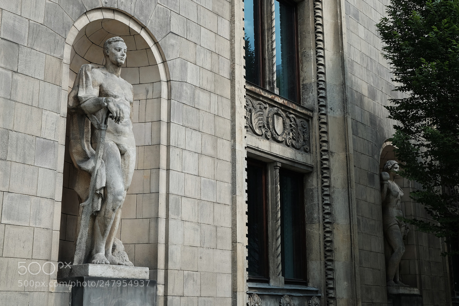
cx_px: 230
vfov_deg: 28.6
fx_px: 599
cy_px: 153
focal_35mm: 47
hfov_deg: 41.9
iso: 200
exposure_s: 1/28
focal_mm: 31.5
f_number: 11
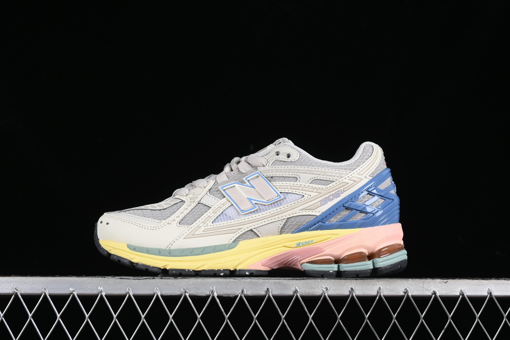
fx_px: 1062
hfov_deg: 27.0
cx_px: 255
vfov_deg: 18.2
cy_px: 170
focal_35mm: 75
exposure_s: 1/80
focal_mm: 50
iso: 160
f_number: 8
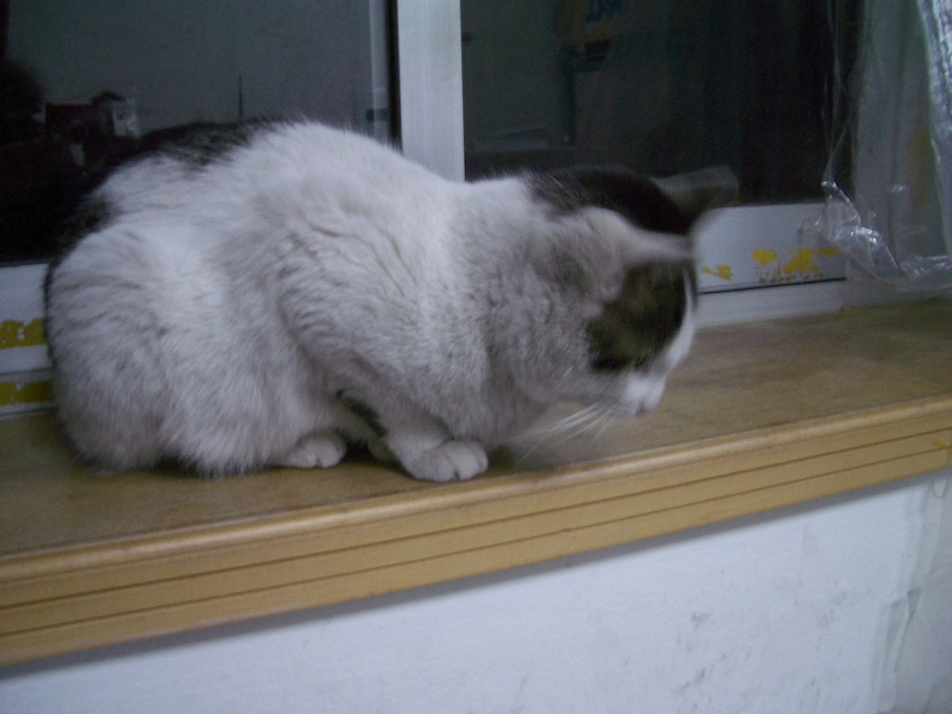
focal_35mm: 35
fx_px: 963
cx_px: 476
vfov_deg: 40.7
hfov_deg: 52.6
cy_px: 357
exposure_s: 1/8
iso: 100
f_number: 2.6
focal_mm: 5.8
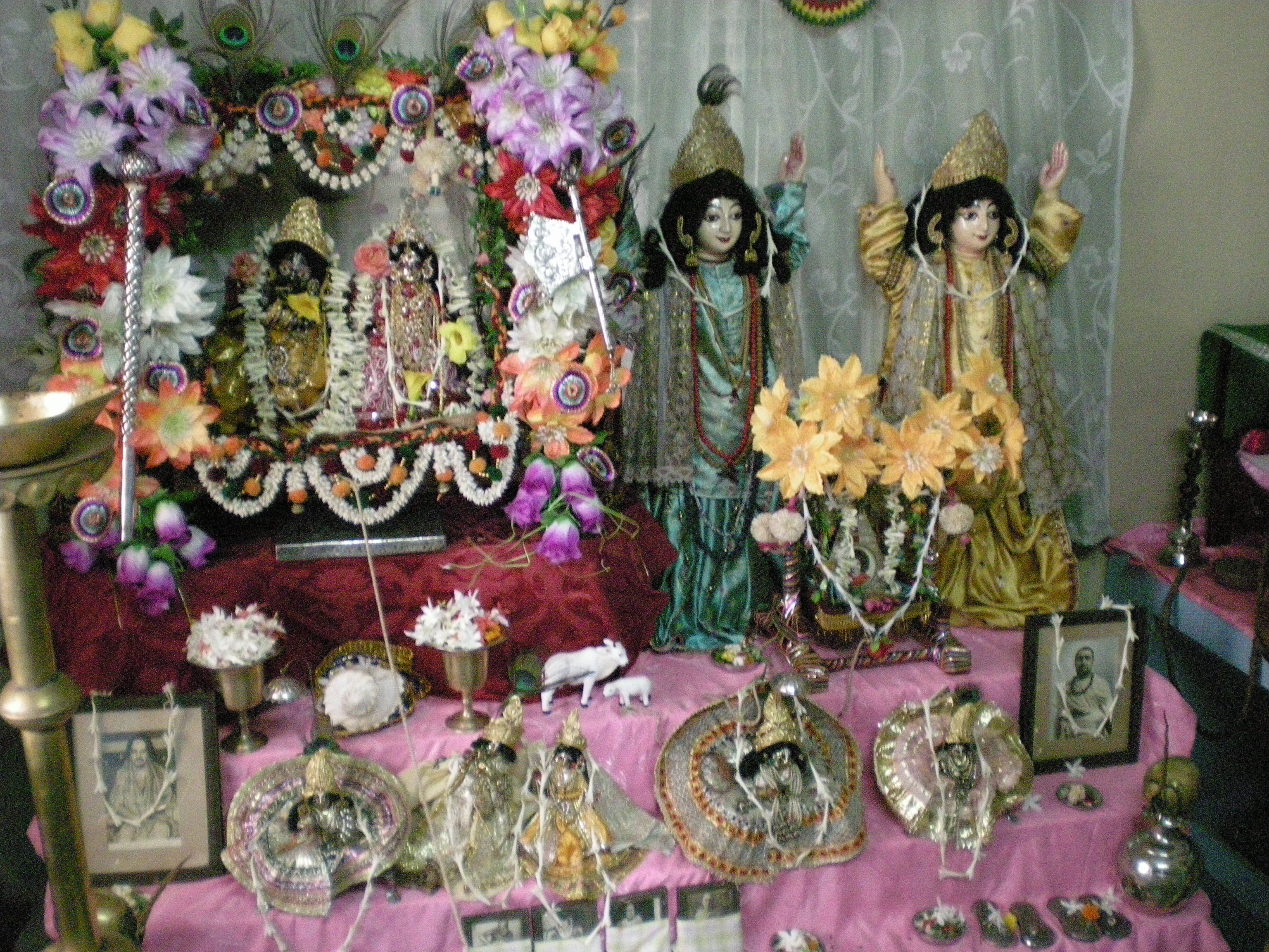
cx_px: 634
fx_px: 1393
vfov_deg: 37.7
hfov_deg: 49.0
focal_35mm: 38
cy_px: 476
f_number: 3.1
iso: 1000
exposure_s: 1/30
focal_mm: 6.3
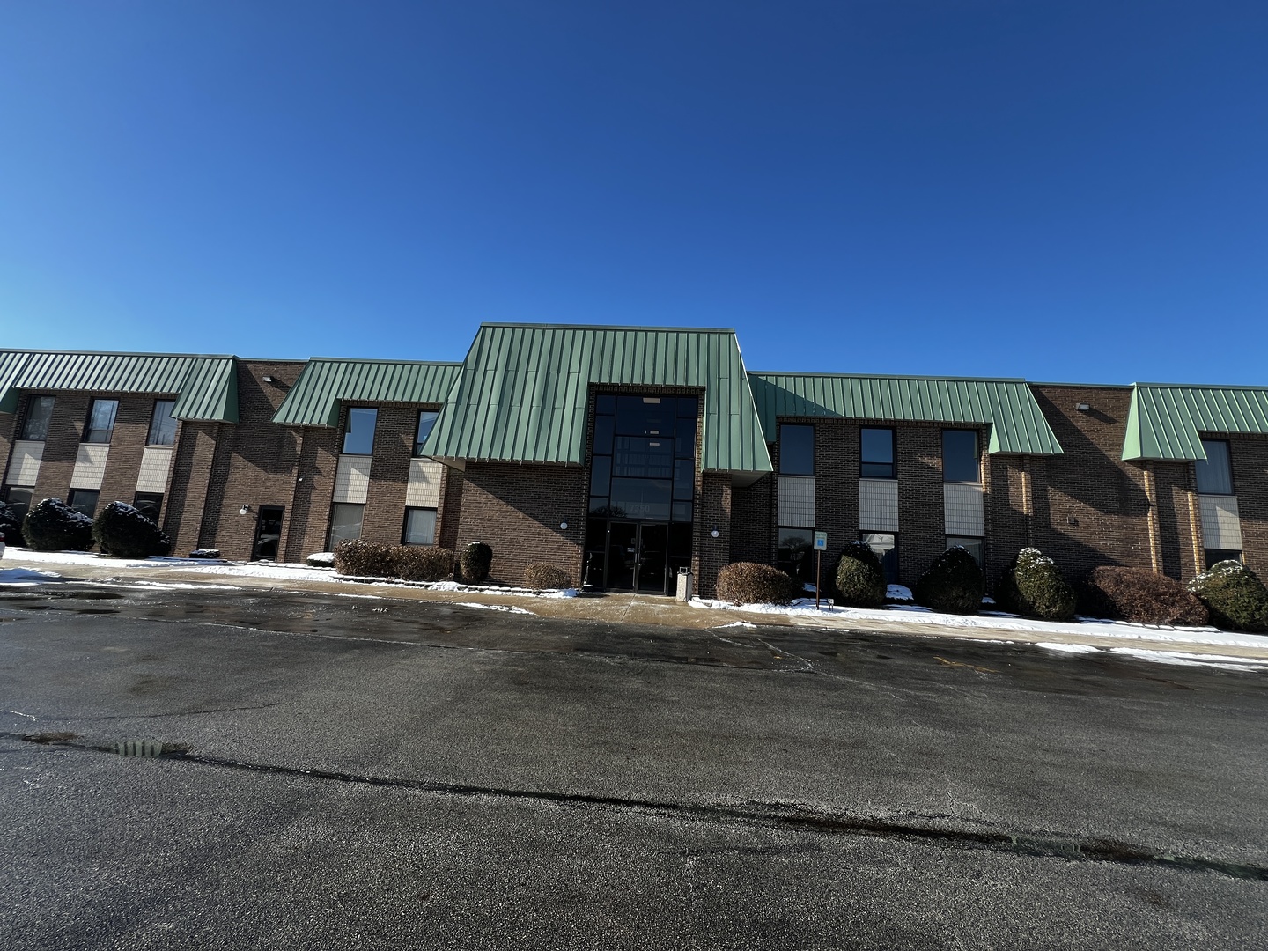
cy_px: 476
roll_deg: -3.4
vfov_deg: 89.9
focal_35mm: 13
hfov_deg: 106.2
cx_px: 634
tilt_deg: +9.0
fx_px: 476
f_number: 1.8
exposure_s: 1/847
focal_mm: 1.57
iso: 32
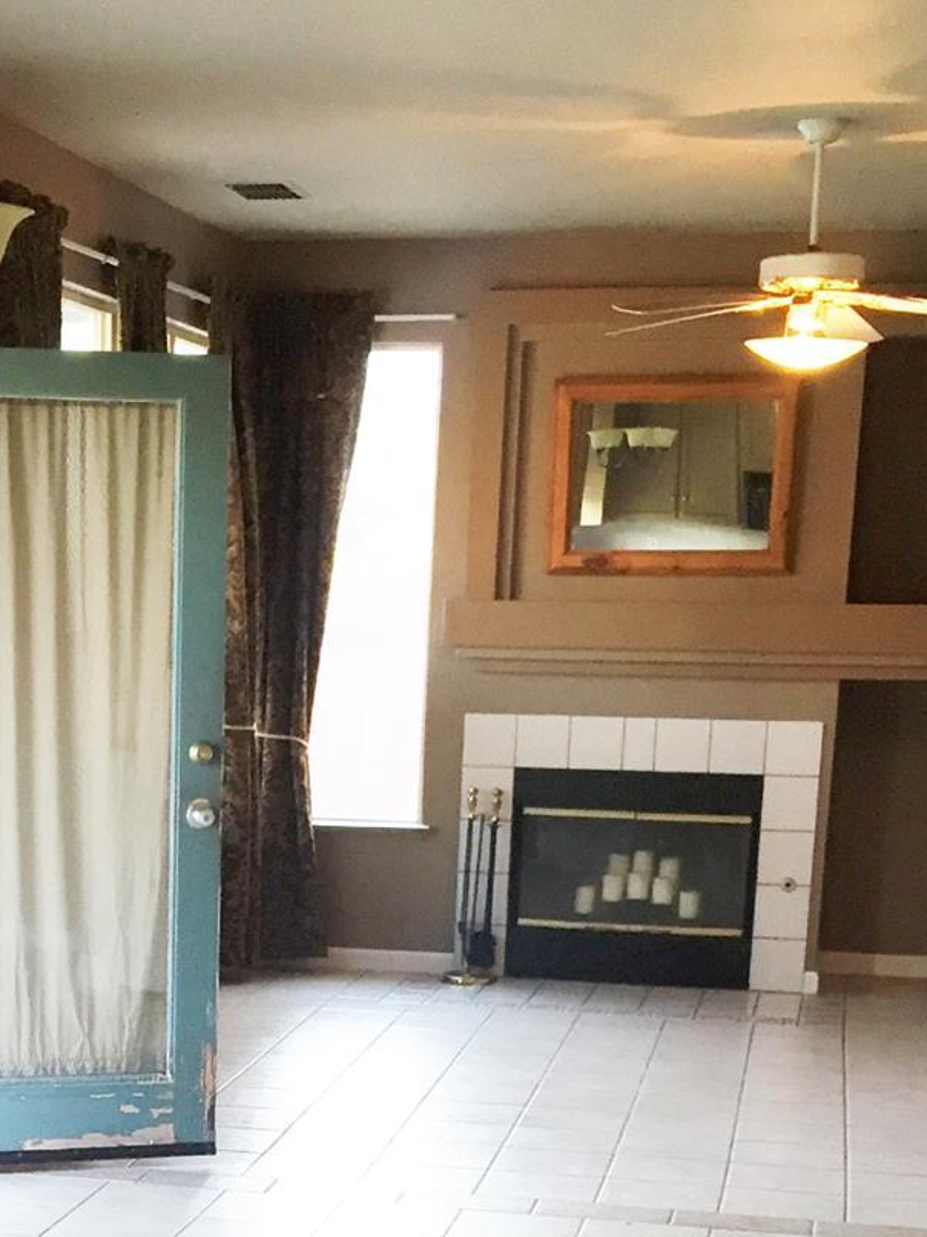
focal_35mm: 72
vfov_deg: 25.8
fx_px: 2572
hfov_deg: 20.1
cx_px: 134
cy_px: 1212
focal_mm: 4.15
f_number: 2.2
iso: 40
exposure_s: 1/33
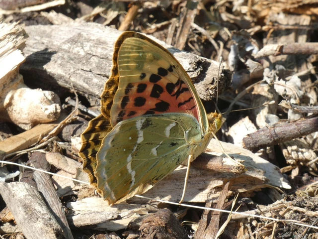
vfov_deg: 4.4
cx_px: 159
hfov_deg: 5.8
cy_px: 120
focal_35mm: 339
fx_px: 3114
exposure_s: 1/80
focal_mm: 60.8
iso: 100
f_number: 5.6
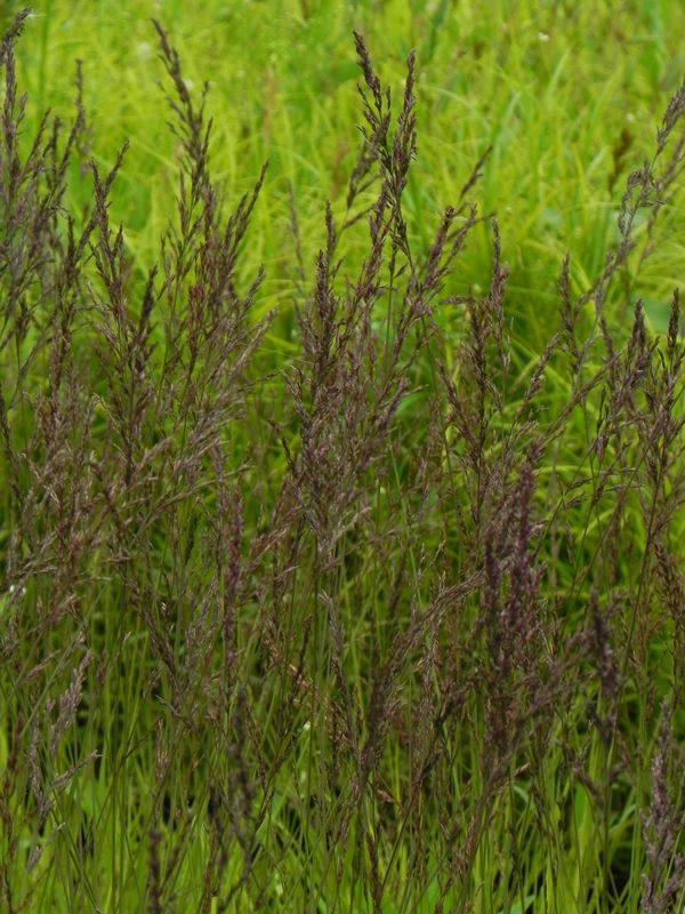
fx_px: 5594
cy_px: 457
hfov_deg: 7.0
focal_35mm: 212
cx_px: 342
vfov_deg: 9.3
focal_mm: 37.7
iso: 160
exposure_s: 1/160
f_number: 5.6
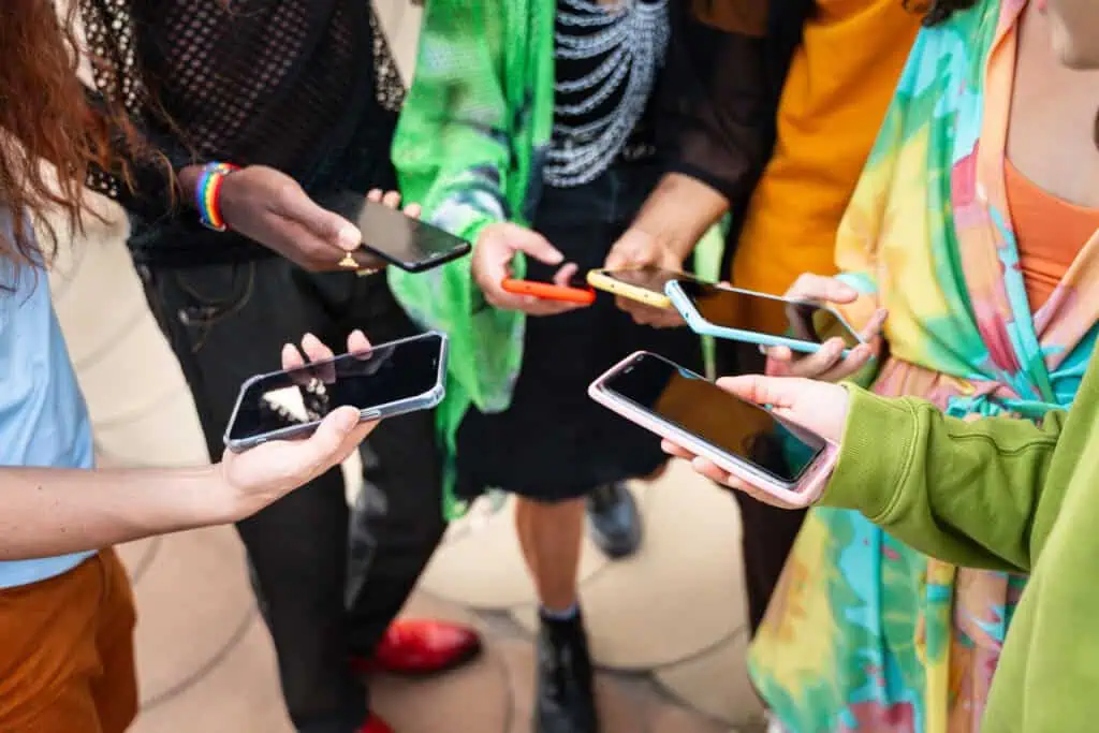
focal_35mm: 36
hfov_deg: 53.1
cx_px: 550
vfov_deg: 36.9
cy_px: 366
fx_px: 1099
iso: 800
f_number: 2.8
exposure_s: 1/320
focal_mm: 36
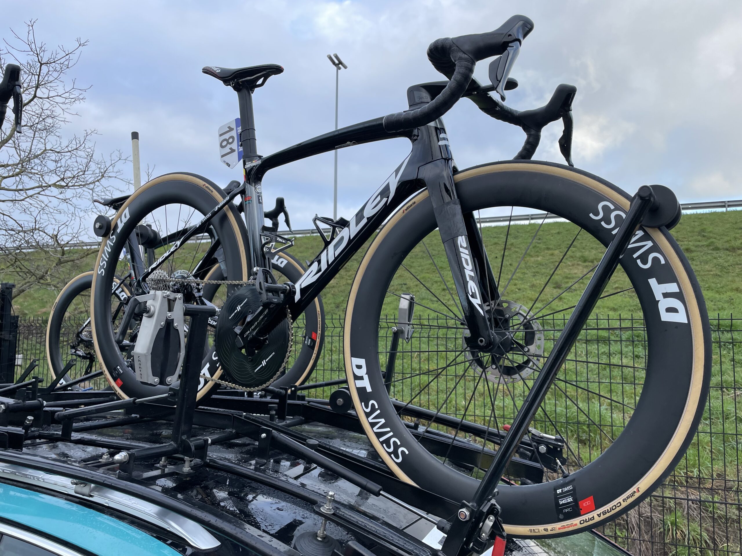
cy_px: 278
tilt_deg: +5.3
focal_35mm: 26
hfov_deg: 67.3
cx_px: 371
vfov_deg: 53.1
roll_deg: -0.4
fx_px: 557
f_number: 1.6
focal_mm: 4.2
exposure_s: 1/545
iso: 32
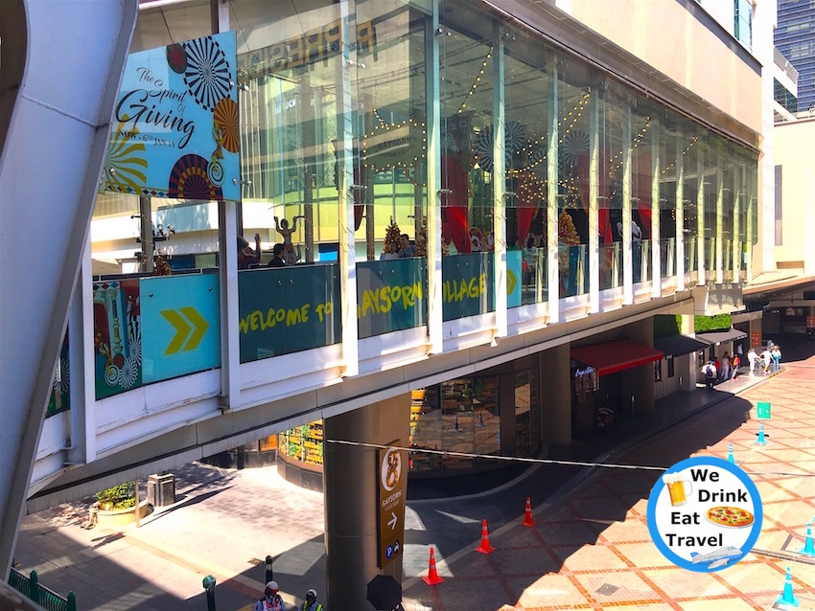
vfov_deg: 48.2
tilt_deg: -1.6
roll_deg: +0.8
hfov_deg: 61.6
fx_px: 683
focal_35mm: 29
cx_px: 408
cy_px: 306
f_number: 2.2
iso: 25
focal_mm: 4.15
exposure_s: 1/561
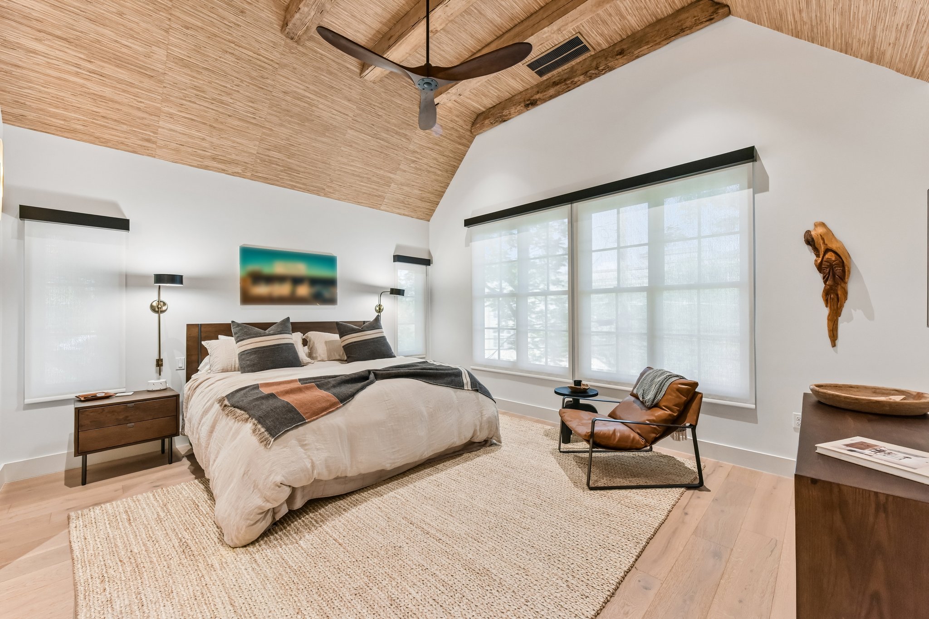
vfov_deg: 81.2
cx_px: 464
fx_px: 361
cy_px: 310
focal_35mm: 14
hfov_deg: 104.3
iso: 560
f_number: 8
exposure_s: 1/15
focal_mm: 14
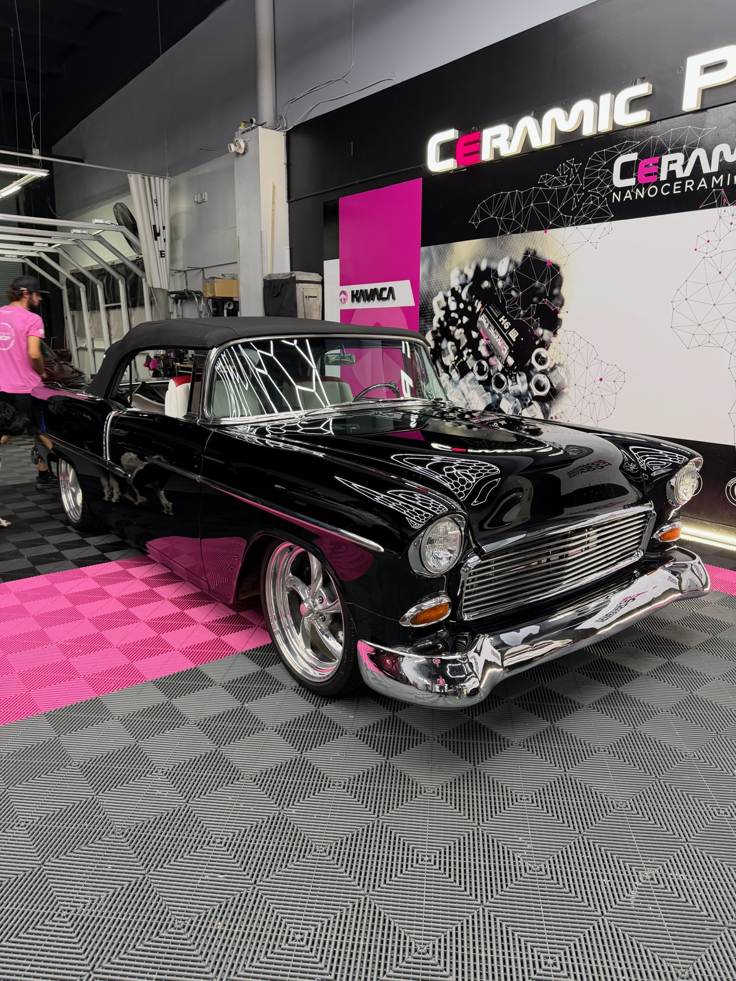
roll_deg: +1.9
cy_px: 490
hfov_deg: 56.8
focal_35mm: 24
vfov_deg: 71.6
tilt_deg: -11.8
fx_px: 680
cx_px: 368
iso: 160
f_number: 1.78
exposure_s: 1/60
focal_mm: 6.76
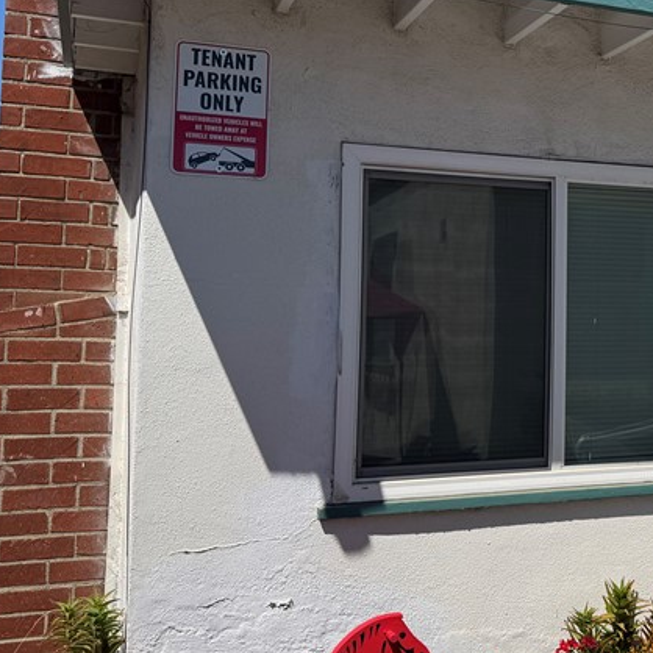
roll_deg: -1.4
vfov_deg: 32.6
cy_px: 244
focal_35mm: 52
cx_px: 701
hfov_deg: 29.8
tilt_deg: +2.2
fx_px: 1110
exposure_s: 1/7092
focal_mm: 6.76
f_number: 1.78
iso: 80
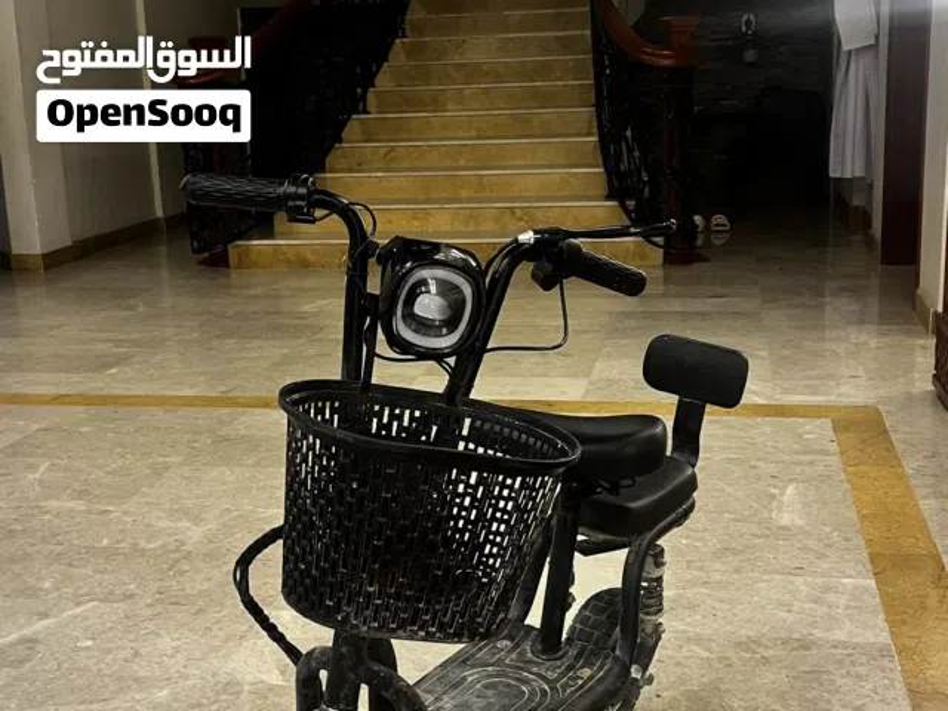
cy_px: 356
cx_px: 474
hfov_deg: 67.3
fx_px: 712
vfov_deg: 53.1
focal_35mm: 26
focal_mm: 5.1
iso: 160
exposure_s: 1/50
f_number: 1.6
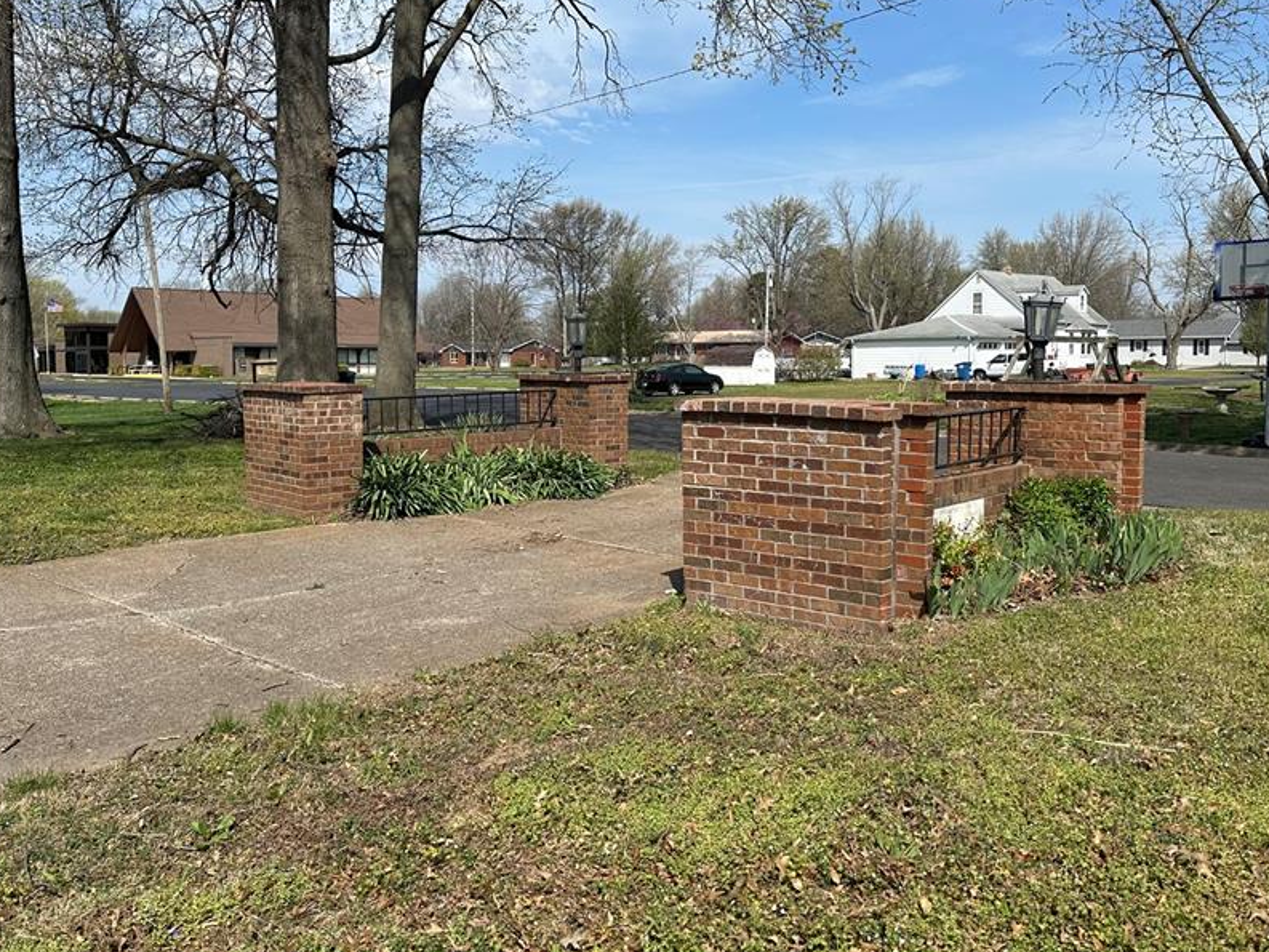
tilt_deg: -2.5
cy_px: 413
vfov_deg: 45.3
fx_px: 1137
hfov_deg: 58.3
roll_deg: -0.3
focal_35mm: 31
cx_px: 671
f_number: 1.78
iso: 80
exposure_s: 1/5525
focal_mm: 6.86
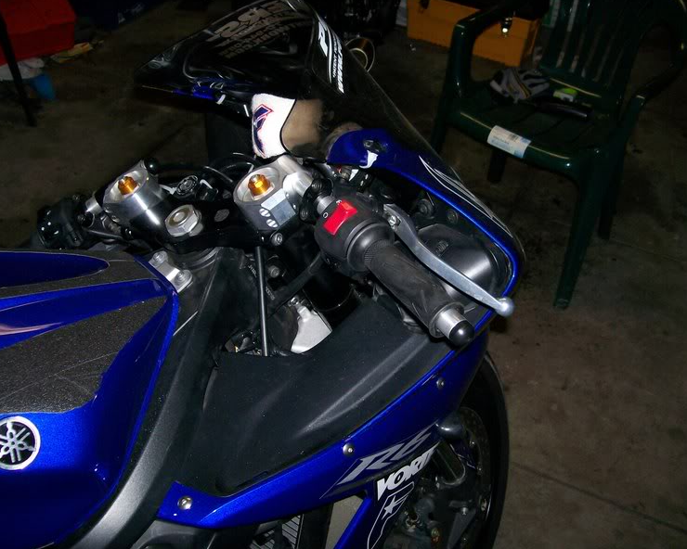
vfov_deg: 39.2
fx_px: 773
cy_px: 273
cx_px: 327
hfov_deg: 47.9
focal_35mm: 38
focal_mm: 6
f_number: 2.7
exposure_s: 1/64
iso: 140
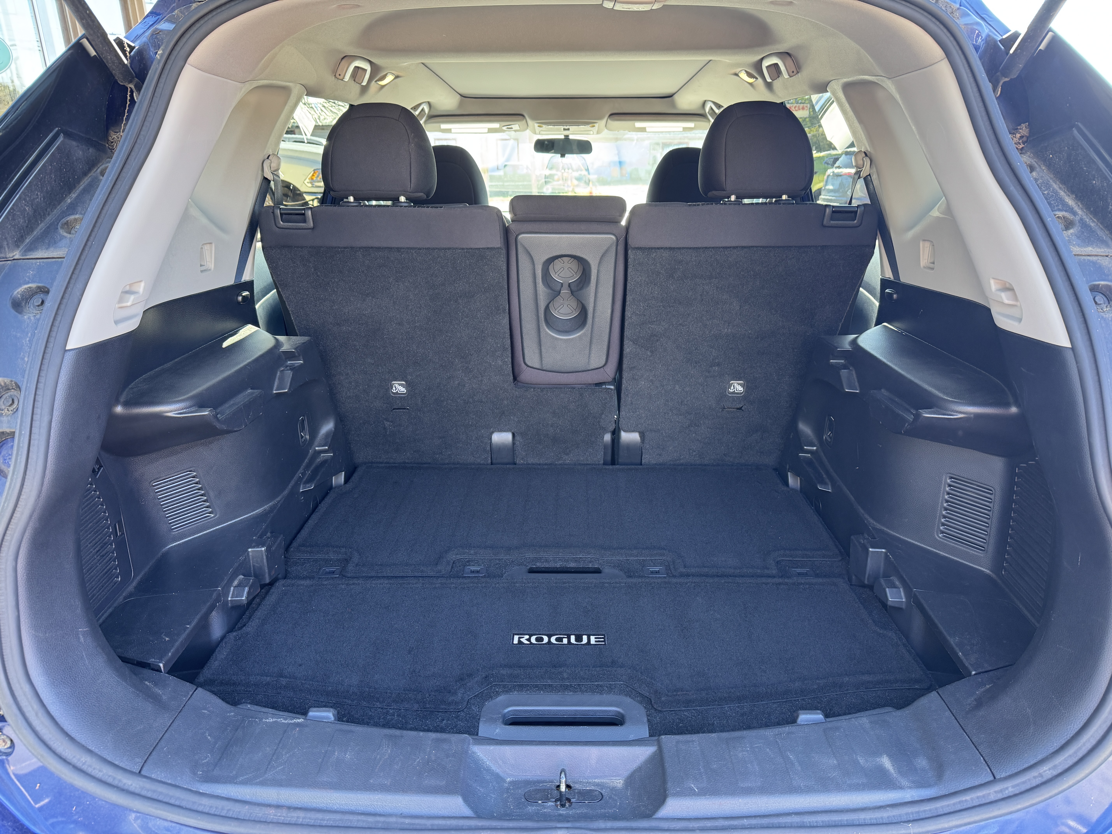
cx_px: 556
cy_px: 417
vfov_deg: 56.8
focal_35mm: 24
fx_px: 771
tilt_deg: -21.7
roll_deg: +0.0
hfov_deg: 71.6
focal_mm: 6.76
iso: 160
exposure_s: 1/121
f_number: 1.78
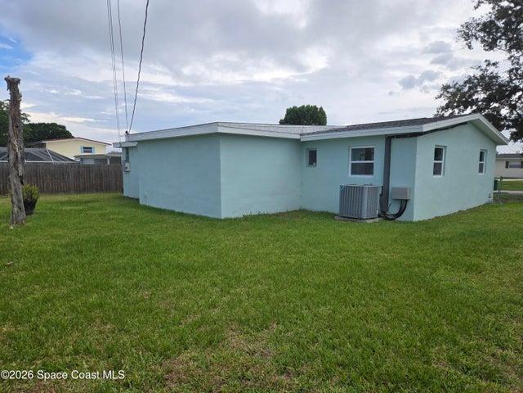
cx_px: 262
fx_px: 347
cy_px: 196
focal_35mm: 23
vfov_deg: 58.9
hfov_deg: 73.9
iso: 25
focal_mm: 5.4
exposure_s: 1/1030
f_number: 1.8
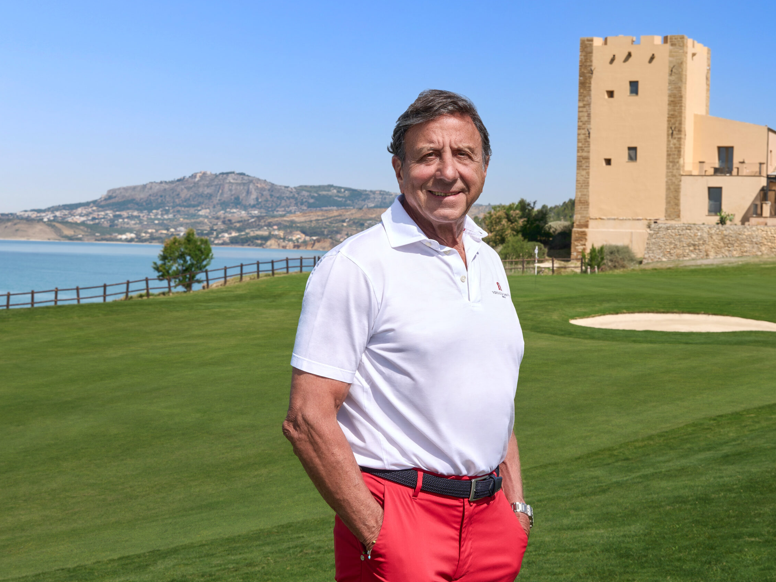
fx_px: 1569
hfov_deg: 27.8
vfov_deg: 21.0
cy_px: 289
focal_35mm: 70
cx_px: 421
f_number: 16
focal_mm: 64
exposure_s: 1/125
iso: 200
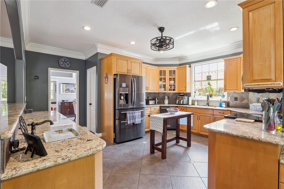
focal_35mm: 16
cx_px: 142
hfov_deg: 96.7
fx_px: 126
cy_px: 94
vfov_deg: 73.7
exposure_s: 1/20
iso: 800
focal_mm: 16
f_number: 10
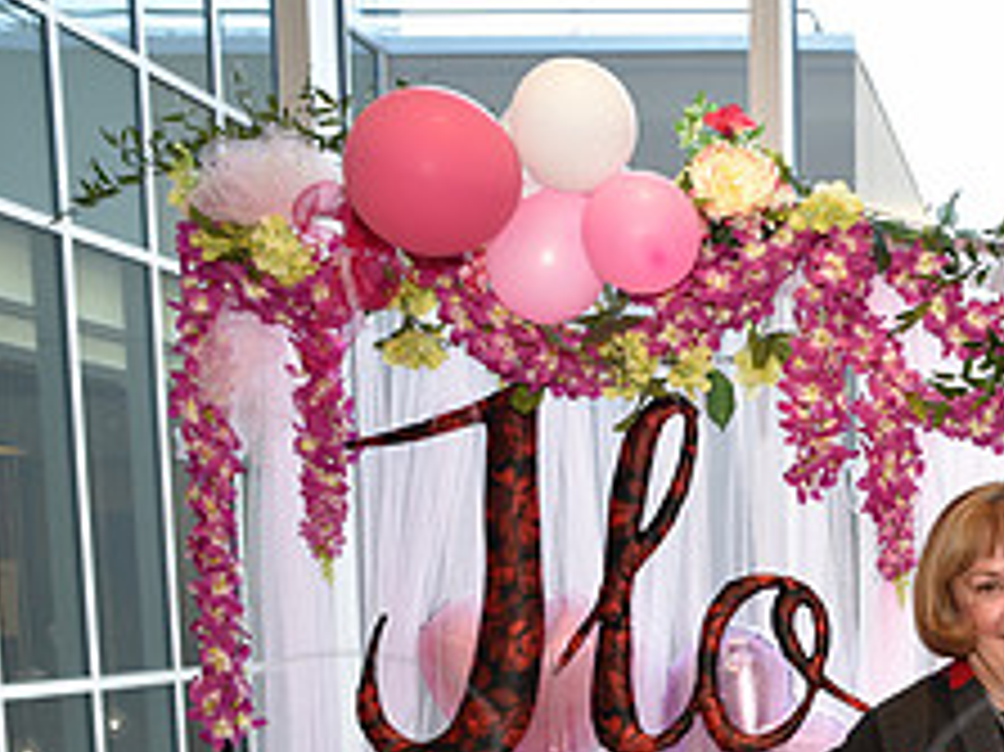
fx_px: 1884
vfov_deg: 21.3
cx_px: 1144
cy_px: 853
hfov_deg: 27.0
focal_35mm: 65
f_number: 5
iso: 200
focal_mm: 26
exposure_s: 1/60
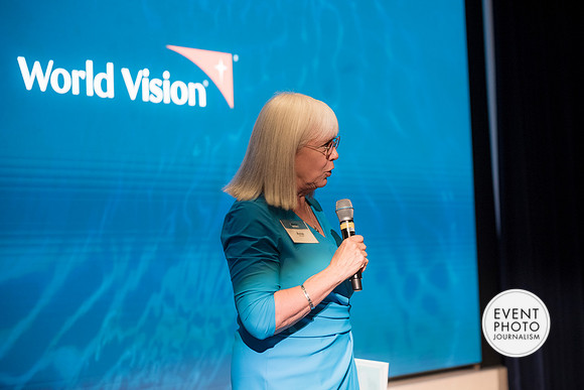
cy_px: 195
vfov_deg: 19.5
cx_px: 292
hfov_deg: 28.8
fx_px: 1136
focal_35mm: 70
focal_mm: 70
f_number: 2.8
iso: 900
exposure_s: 1/125
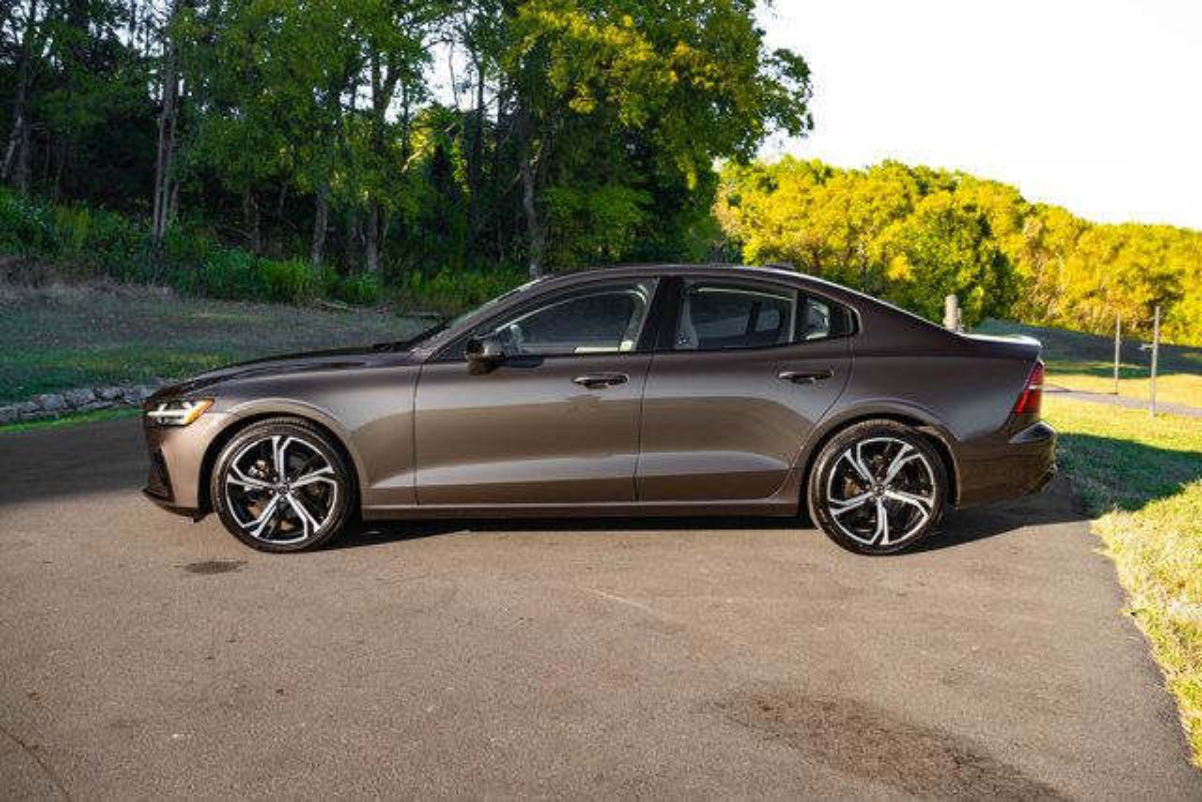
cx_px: 601
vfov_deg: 38.9
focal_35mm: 34
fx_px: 1135
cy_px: 401
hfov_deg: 55.8
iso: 800
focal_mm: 34
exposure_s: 1/1000
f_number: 5
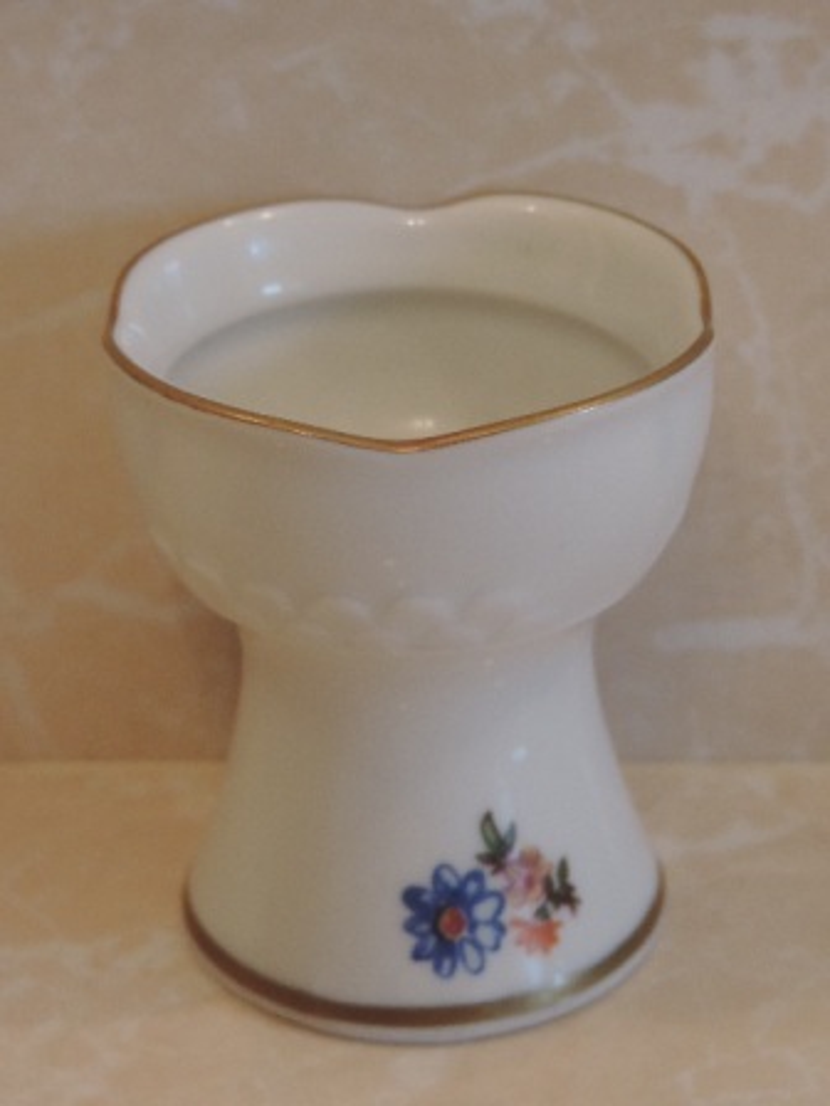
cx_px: 415
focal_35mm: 90
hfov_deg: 16.4
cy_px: 553
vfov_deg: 21.8
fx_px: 2877
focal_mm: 16
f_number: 4.1
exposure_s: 1/40
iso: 400
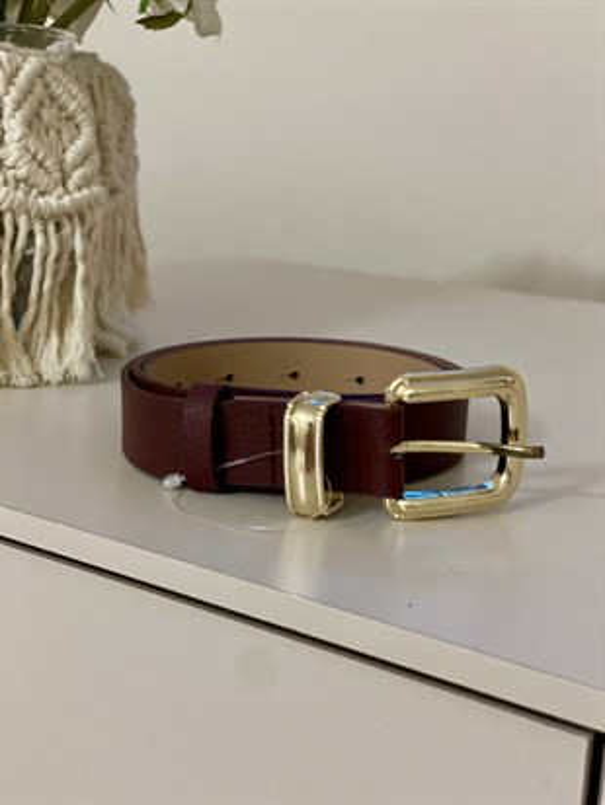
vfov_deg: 36.8
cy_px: 402
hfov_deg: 28.0
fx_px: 1211
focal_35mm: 52
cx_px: 302
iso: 500
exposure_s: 1/20
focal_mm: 6
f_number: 2
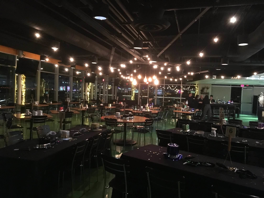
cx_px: 132
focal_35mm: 29
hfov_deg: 61.7
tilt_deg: -1.7
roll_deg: -2.1
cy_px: 99
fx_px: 221
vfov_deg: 48.2
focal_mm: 4.15
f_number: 2.2
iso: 640
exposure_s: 1/15
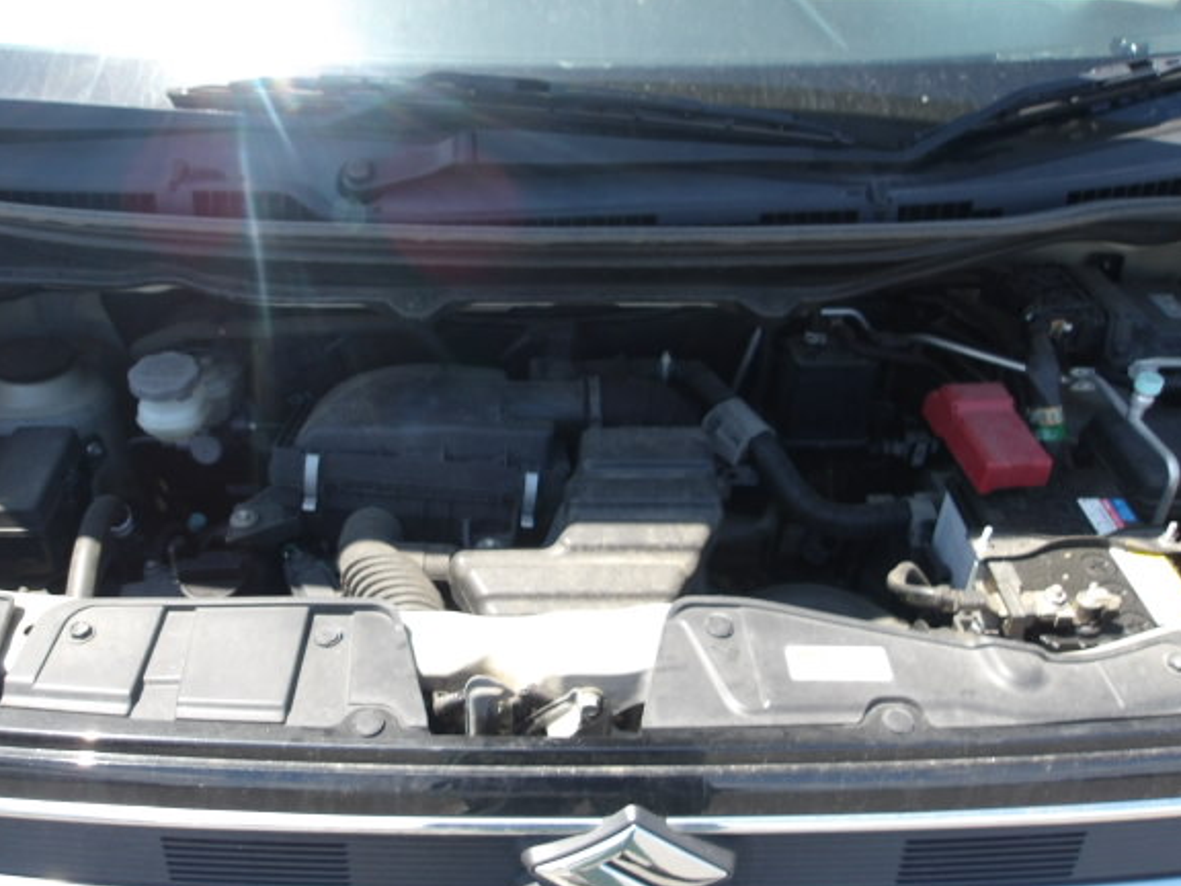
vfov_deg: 46.8
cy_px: 437
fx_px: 1024
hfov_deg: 59.9
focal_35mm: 30
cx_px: 537
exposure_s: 1/60
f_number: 10.4
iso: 211
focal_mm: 4.9
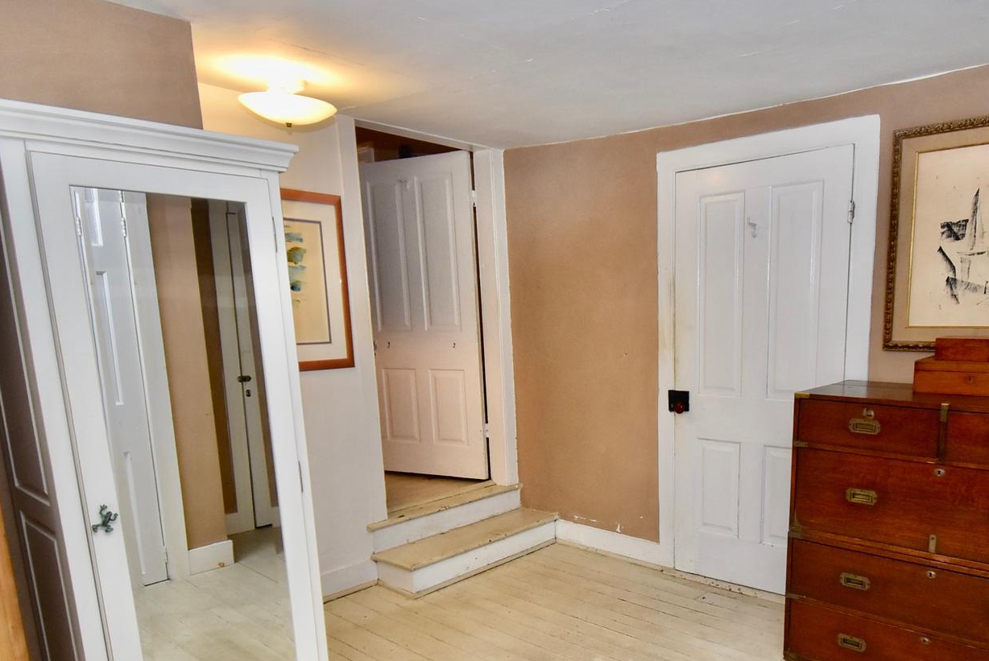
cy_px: 452
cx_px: 616
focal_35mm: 25
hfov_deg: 70.4
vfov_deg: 50.2
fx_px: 687
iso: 800
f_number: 4.5
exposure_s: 1/125
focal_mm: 10
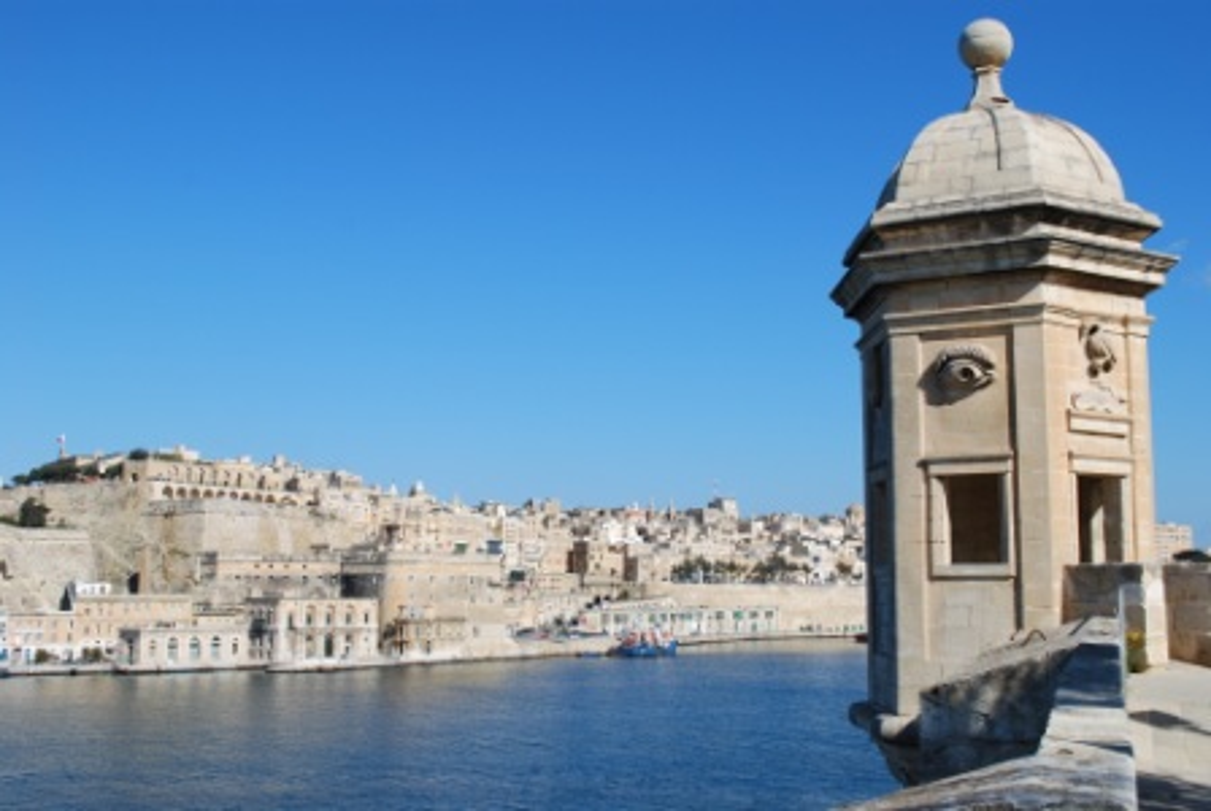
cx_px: 606
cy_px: 406
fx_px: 1314
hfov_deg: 49.5
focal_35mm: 39
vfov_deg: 34.3
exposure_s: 1/320
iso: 100
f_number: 9
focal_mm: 26
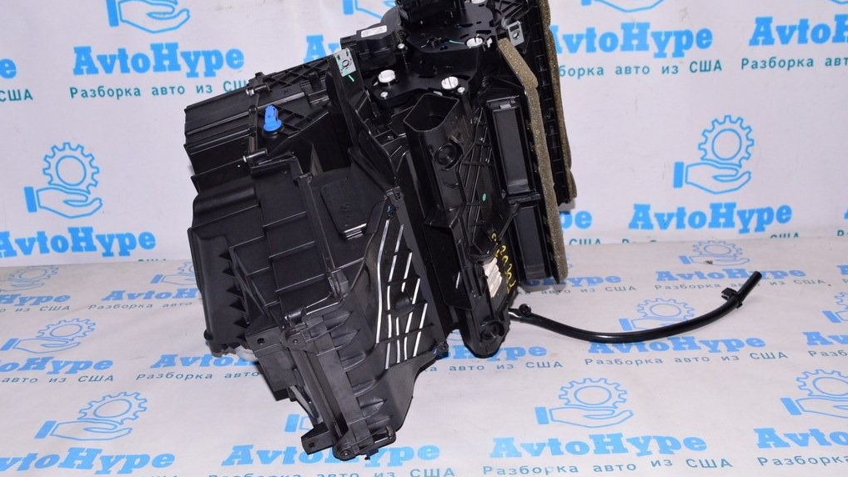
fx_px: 889
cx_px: 426
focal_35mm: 40
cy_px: 201
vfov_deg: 30.0
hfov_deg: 51.0
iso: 1600
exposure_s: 1/200
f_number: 8
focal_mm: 25
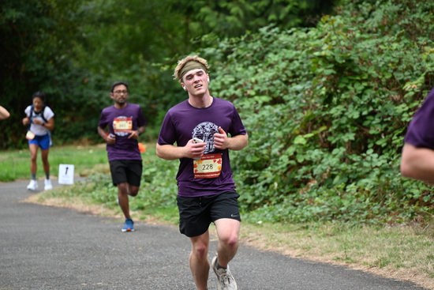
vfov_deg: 6.9
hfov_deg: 10.3
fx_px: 2412
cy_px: 145
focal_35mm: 200
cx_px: 217
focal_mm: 200
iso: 400
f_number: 6.3
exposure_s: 1/320
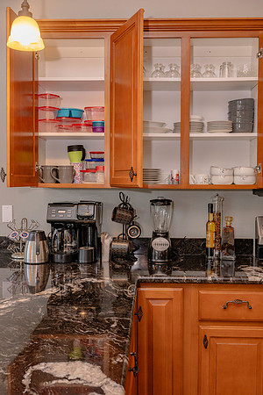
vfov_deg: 50.7
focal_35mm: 38
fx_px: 416
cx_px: 132
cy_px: 198
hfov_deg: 35.1
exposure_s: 1/40
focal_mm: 38
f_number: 8
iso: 800
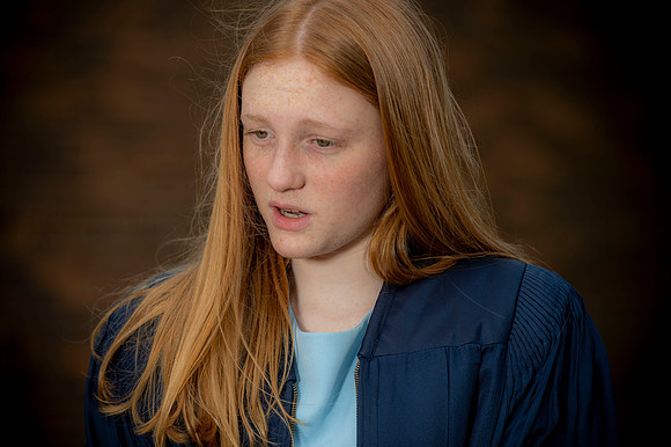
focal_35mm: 185
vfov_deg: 7.4
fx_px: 3446
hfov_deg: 11.1
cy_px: 224
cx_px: 336
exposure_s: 1/250
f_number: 5
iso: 80
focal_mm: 185
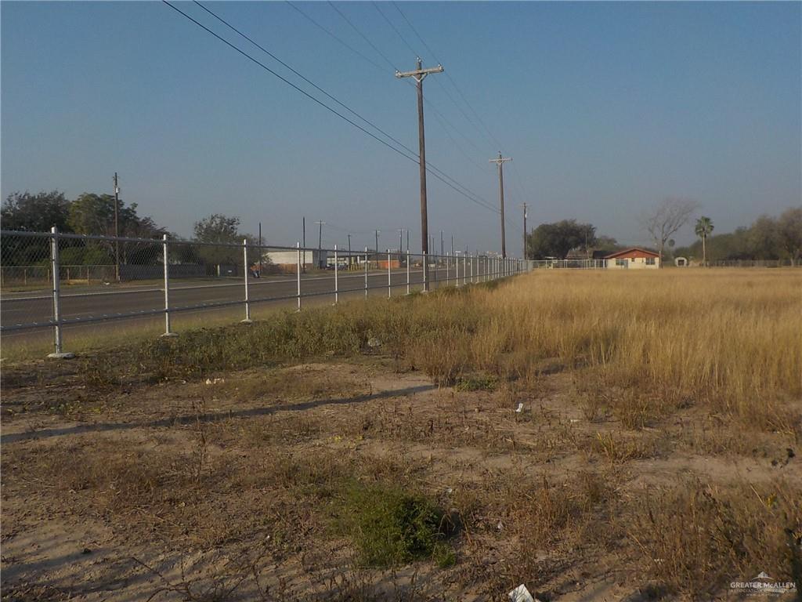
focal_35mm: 30
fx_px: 695
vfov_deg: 46.8
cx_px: 401
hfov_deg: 60.0
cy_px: 301
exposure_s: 1/2000
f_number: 3.3
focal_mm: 4.1
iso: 125
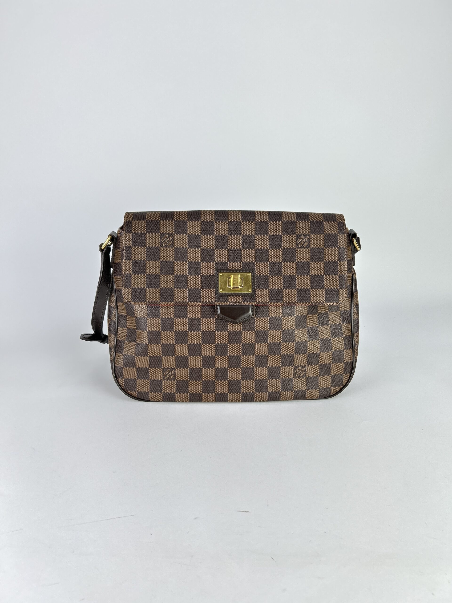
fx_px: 453
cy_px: 302
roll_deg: -1.3
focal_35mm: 26
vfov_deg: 67.3
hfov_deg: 53.1
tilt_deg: -19.8
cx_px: 226
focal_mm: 5.7
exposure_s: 1/184
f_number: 1.5
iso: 40
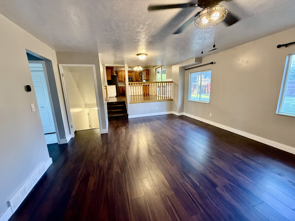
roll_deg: +1.8
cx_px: 148
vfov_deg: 85.7
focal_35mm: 14
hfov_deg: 102.1
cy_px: 110
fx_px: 119
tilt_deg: -10.3
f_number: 2.2
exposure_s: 1/120
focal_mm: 2.22
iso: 640
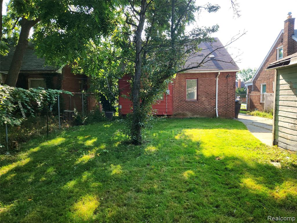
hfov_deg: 73.9
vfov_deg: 58.9
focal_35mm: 23
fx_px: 197
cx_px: 148
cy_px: 112
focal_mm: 5.4
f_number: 1.8
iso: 20
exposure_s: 1/261
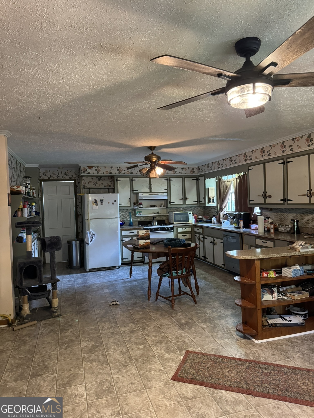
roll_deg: +2.1
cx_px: 157
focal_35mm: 24
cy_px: 209
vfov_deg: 71.6
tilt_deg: -1.1
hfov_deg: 56.8
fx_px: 290
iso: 800
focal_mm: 6.76
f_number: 1.78
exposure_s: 1/60
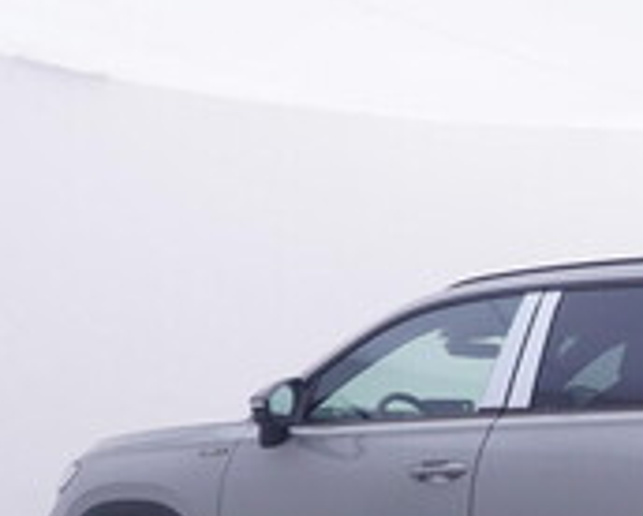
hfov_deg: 26.6
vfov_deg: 22.1
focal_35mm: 68
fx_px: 1286
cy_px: 477
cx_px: 637
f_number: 5
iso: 200
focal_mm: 15
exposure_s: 1/80
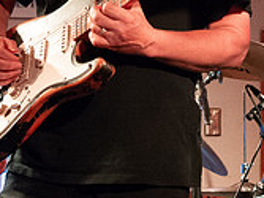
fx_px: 1067
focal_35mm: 140
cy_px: -44
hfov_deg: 13.8
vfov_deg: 10.4
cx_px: 295
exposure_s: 1/80
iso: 6400
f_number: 6.3
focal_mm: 38
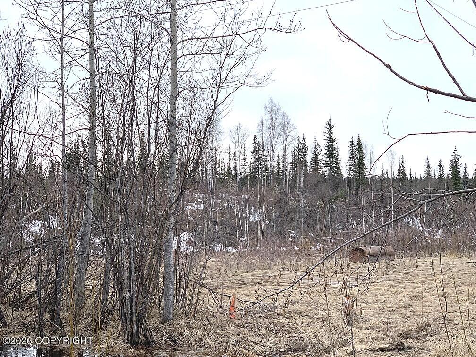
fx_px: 715
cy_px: 178
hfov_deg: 36.8
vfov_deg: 28.0
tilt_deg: +5.4
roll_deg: -0.4
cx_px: 238
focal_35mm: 52
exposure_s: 1/959
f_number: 2.4
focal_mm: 6
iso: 16
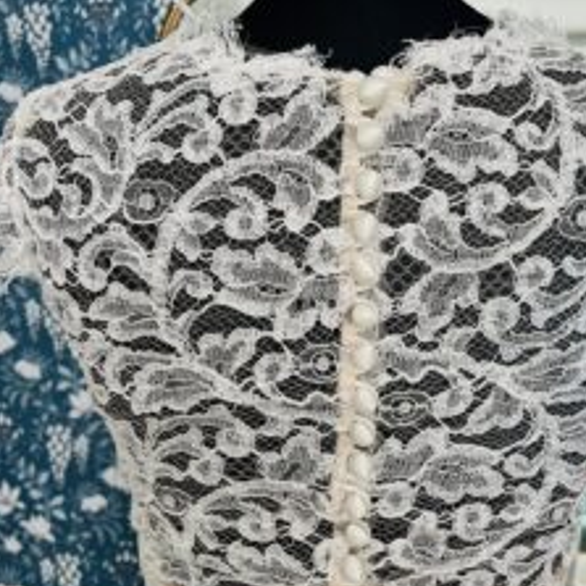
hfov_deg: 38.2
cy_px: 346
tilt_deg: -8.4
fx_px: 843
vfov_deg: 38.2
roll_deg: +1.2
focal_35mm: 44
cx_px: 357
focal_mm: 5.1
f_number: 1.6
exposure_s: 1/121
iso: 125
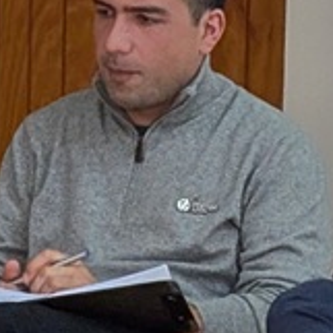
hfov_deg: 5.3
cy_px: 144
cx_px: 14
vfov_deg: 5.3
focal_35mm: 329
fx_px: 3581
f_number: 1.68
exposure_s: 1/33.3
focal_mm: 6.9
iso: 74
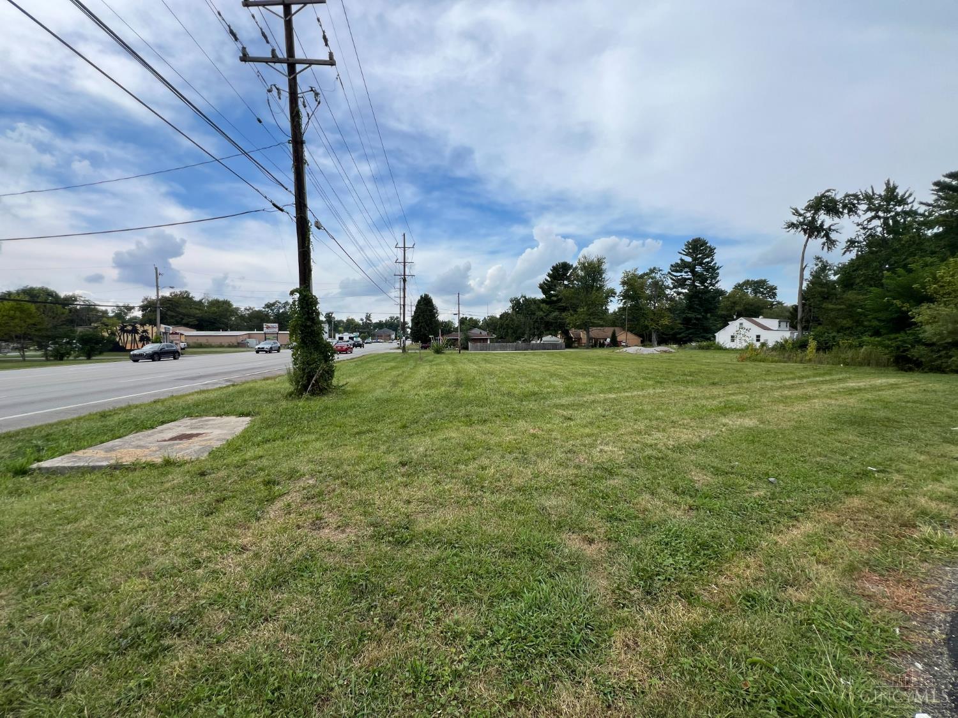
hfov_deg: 106.2
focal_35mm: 13
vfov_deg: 89.9
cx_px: 479
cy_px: 359
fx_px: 360
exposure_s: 1/1553
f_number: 1.8
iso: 32
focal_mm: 1.57
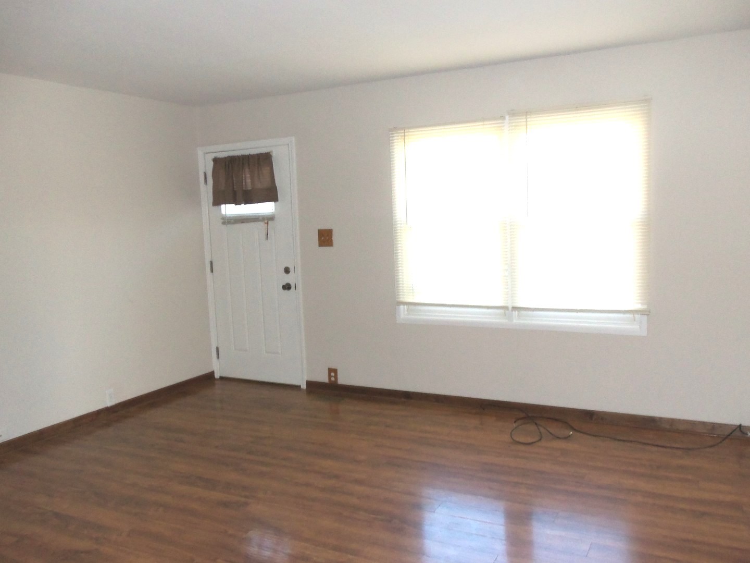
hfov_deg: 63.4
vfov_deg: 49.7
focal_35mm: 28
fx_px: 607
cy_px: 282
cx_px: 375
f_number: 3.3
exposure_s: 1/60
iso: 200
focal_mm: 5.1
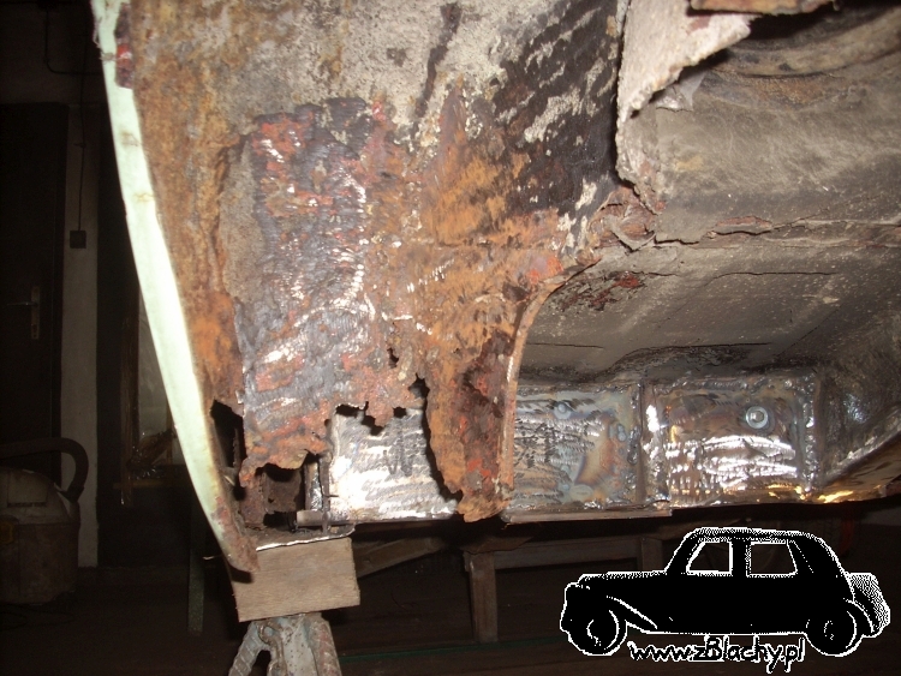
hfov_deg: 50.1
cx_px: 450
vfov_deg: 38.7
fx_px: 963
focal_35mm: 37
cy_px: 338
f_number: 2.8
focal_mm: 6.2
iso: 64
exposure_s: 1/60
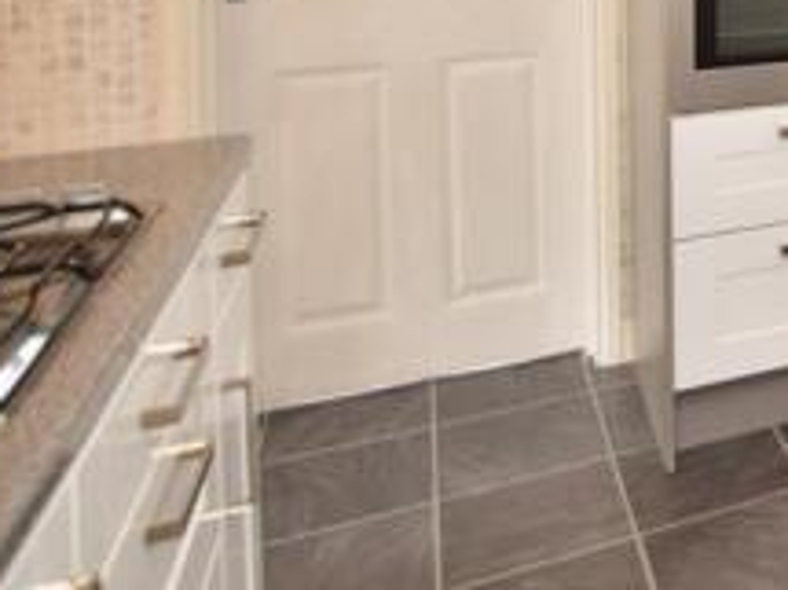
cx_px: 1155
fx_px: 1001
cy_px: -163
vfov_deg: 27.7
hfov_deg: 29.0
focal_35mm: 44
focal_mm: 10
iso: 200
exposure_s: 1/100
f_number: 5
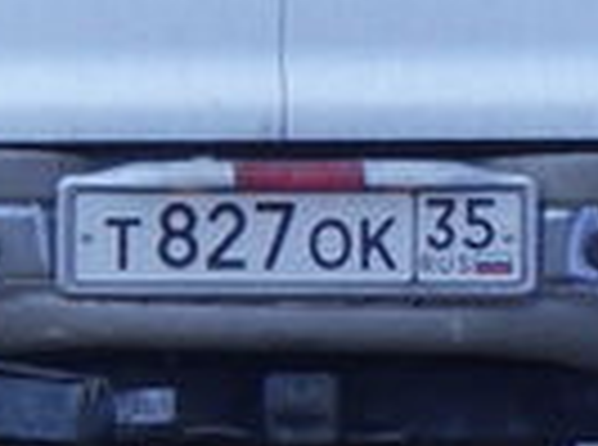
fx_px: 28065
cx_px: -778
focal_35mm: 1629
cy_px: 25
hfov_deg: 1.2
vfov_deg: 0.9
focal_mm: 42
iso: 80
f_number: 5.8
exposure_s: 1/180
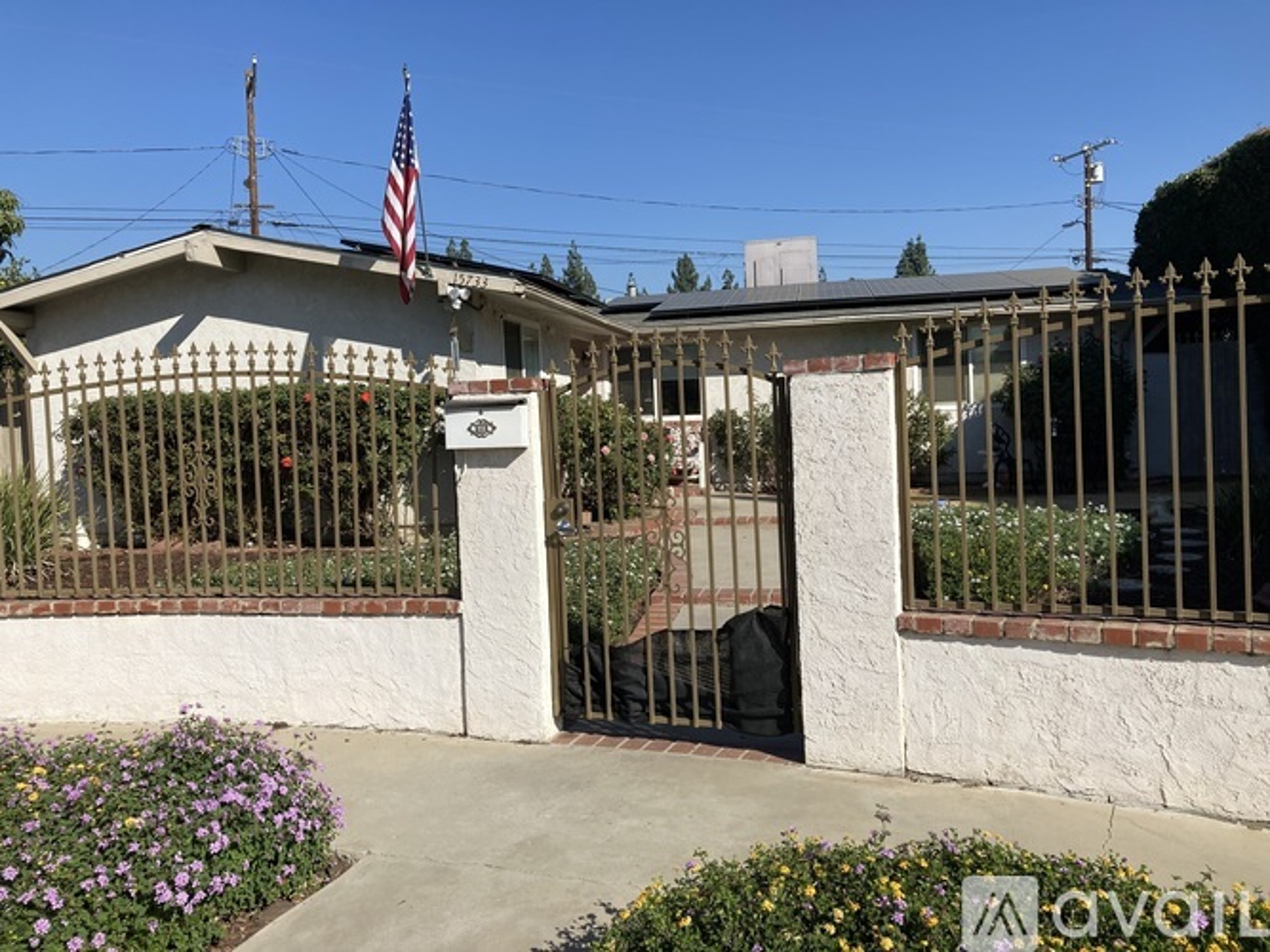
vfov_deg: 49.7
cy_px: 476
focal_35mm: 28
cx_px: 635
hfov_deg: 63.5
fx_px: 1027
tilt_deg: +0.2
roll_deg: +2.2
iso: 20
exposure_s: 1/3205
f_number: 1.8
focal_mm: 3.99
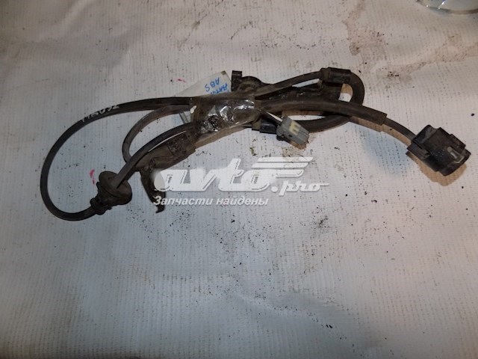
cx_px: 239
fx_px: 318
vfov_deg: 58.9
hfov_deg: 73.9
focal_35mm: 23
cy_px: 180
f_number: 3.1
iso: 200
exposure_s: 1/30
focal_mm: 4
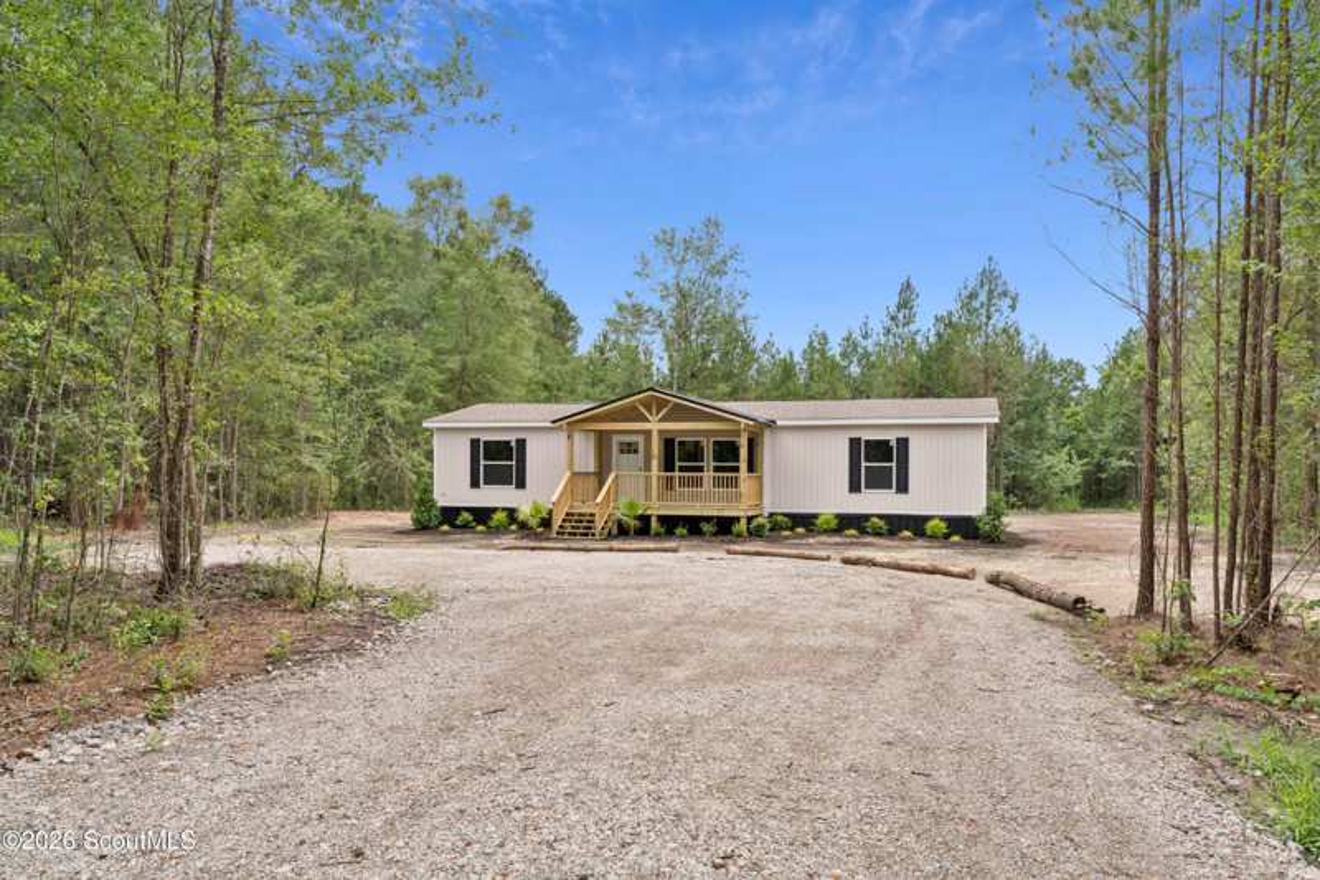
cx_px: 660
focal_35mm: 28
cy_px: 440
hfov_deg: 65.5
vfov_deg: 46.4
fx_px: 1026
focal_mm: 28
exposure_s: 1/500
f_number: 8
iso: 250
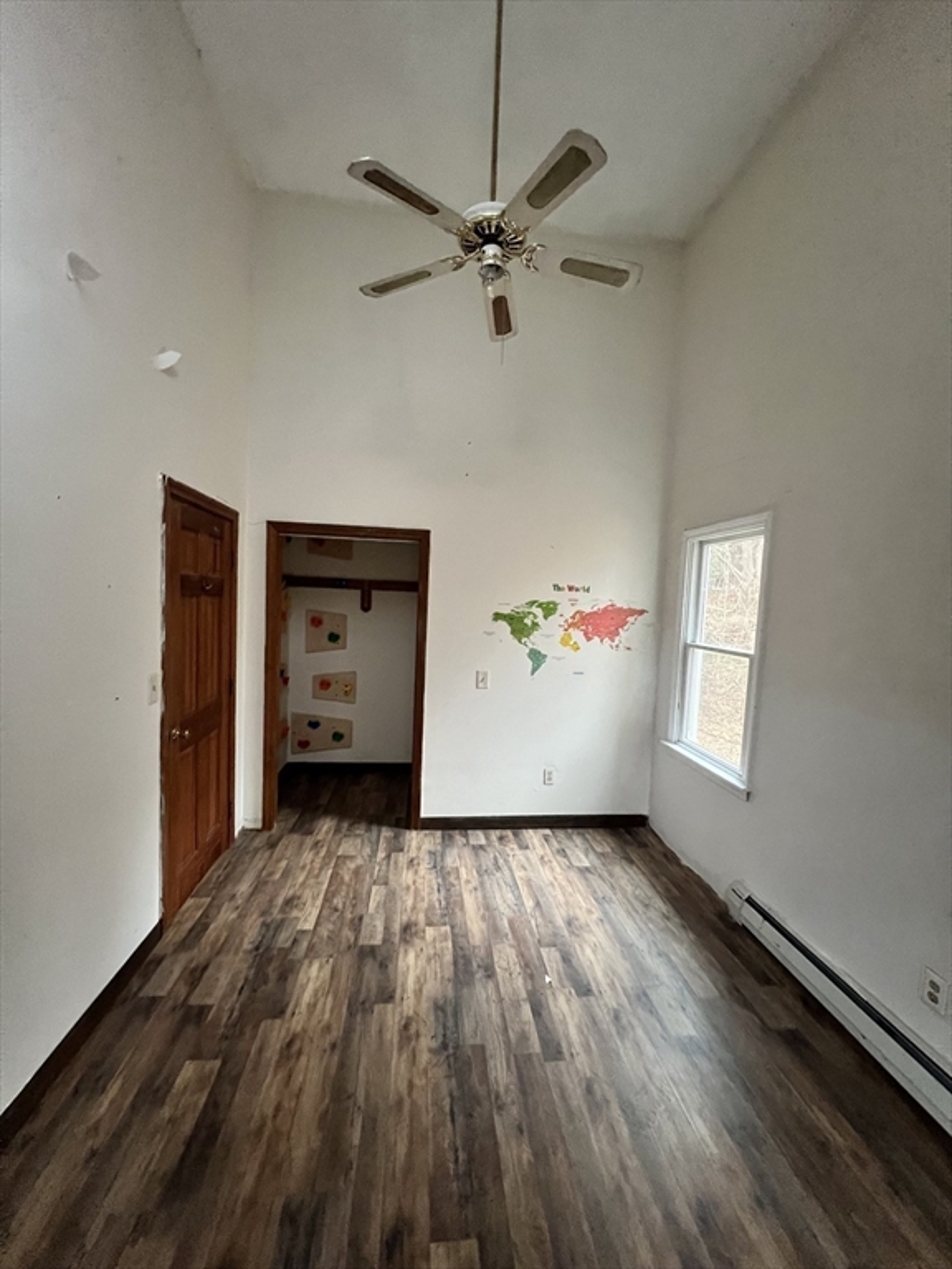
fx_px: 477
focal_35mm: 13
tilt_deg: -4.4
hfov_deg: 89.9
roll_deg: -2.9
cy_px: 634
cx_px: 476
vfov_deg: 106.2
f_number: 1.8
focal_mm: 1.57
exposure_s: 1/60
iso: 640
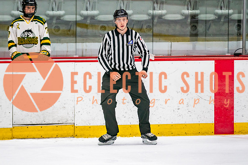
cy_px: 80
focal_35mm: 352
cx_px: 109
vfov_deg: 3.9
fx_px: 2426
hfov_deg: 5.9
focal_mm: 200
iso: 1000
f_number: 2.8
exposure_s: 1/640
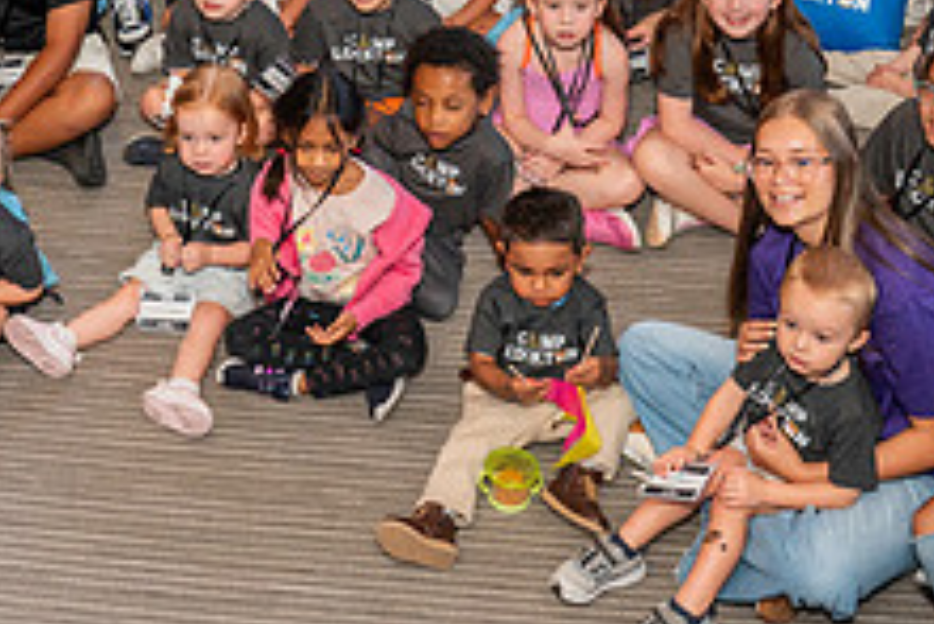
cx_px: 262
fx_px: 1739
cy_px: -100
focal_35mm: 67
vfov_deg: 19.3
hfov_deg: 29.7
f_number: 5.6
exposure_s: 1/200
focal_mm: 24
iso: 1600
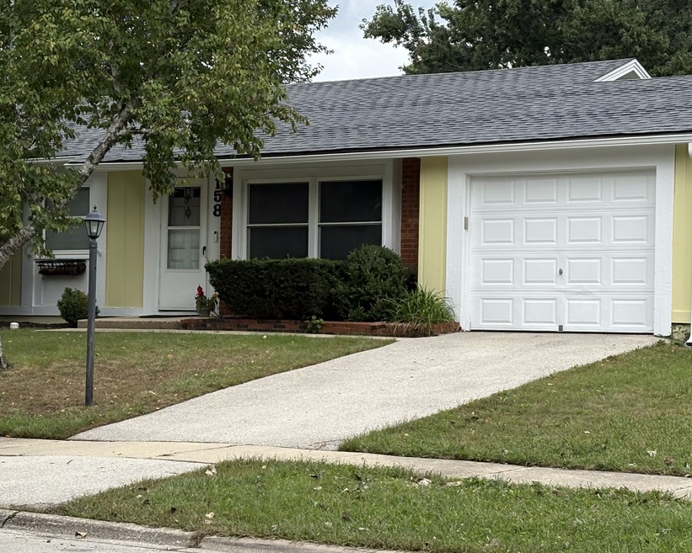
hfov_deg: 21.5
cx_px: 351
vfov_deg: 17.3
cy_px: 306
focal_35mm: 89
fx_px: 1823
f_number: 1.6
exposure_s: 1/1901
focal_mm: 5.96
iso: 50
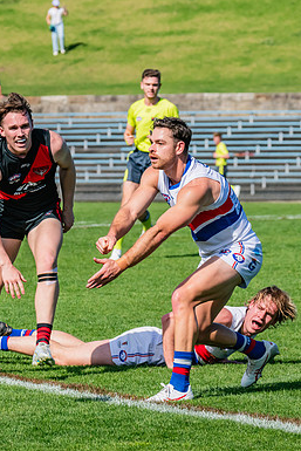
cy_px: 260
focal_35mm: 416
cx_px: 188
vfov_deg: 5.0
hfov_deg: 3.3
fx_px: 5212
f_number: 11
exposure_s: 1/1600
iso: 800
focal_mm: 240
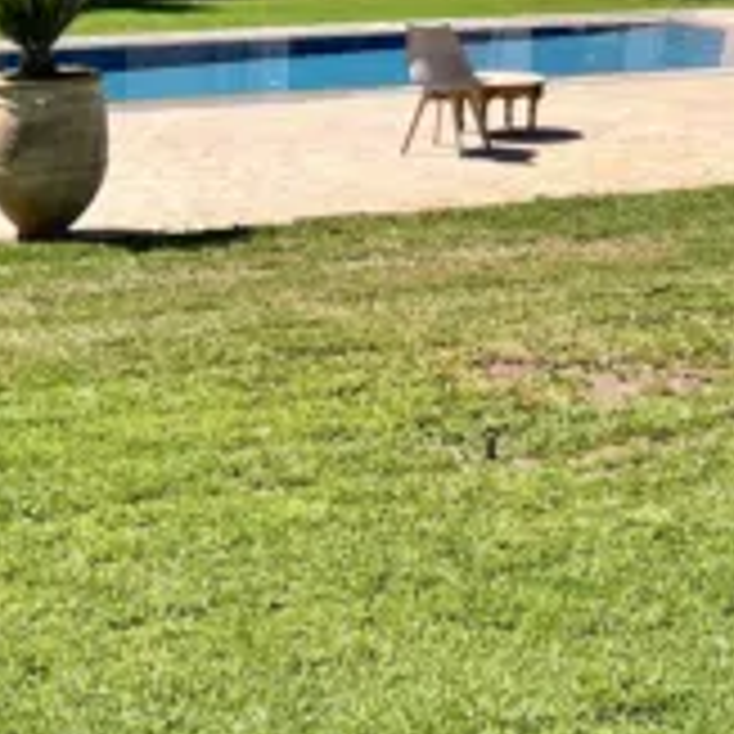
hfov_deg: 19.2
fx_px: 2159
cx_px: 558
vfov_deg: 18.0
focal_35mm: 90
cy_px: -234
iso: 50
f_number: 1.6
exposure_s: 1/3413
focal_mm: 5.1
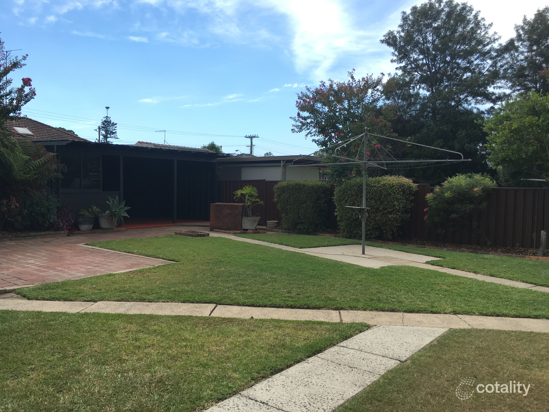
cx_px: 274
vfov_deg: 48.2
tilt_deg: -0.5
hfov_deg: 61.7
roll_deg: +0.0
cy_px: 206
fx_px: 460
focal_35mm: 29
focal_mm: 4.15
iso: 25
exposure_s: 1/499
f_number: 2.2
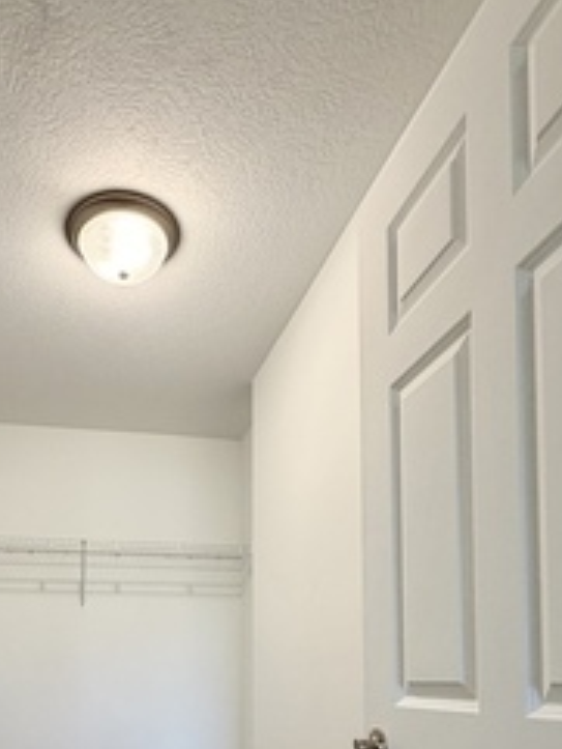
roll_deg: +0.1
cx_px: 185
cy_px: 665
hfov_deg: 47.4
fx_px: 627
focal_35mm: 29
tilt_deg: +1.4
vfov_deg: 54.3
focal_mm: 2.22
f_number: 2.2
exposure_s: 1/120
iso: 250
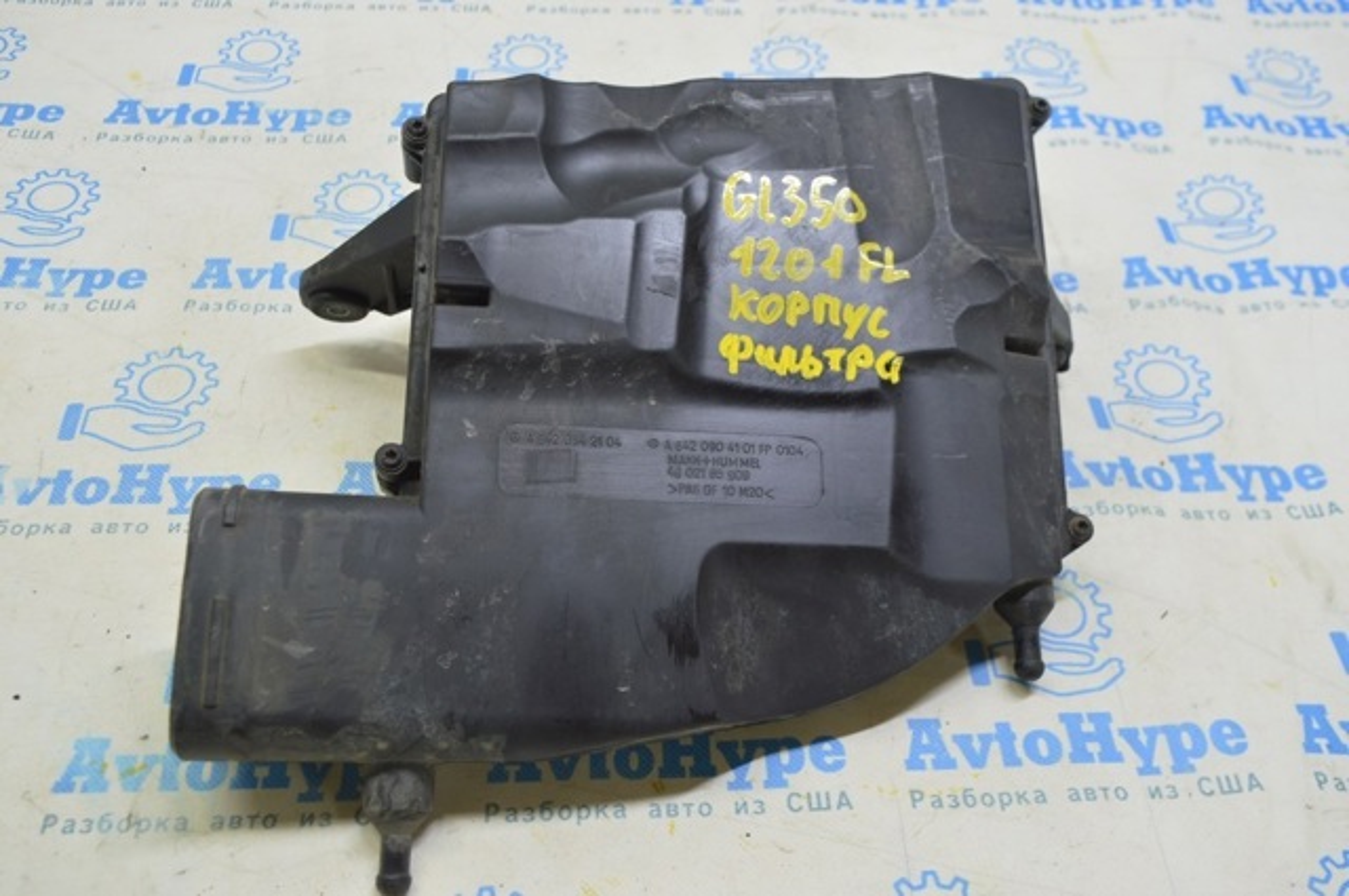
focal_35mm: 34
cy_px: 448
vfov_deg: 38.3
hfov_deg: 55.2
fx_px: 1291
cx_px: 674
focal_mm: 23
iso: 400
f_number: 5.6
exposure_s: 1/20
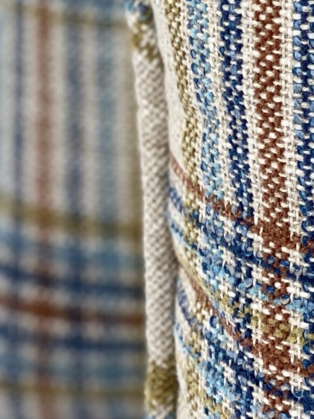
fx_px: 2092
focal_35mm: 173
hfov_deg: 8.5
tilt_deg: -24.4
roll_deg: -1.8
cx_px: 334
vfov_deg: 11.0
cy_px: -221
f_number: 2
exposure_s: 1/141
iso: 20
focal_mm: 6
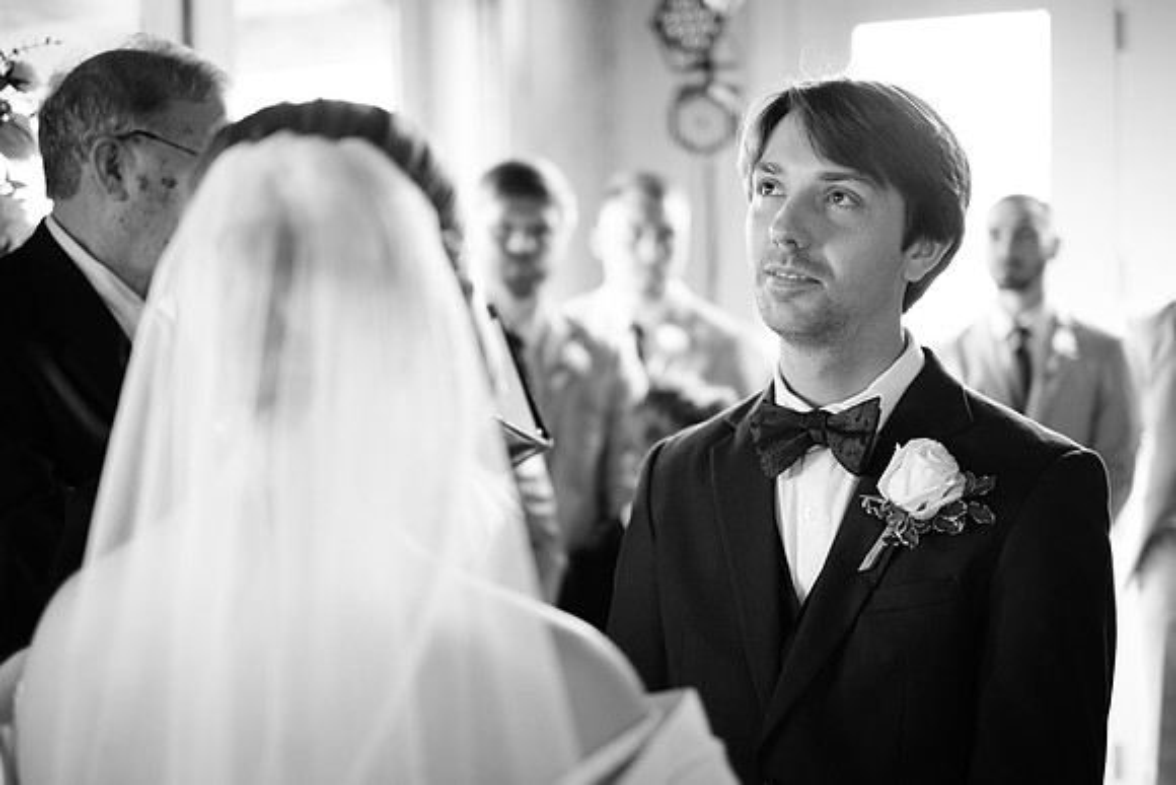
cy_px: 392
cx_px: 588
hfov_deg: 37.5
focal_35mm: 53
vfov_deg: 25.5
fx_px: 1732
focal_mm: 35
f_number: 1.4
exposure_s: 1/200
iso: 800
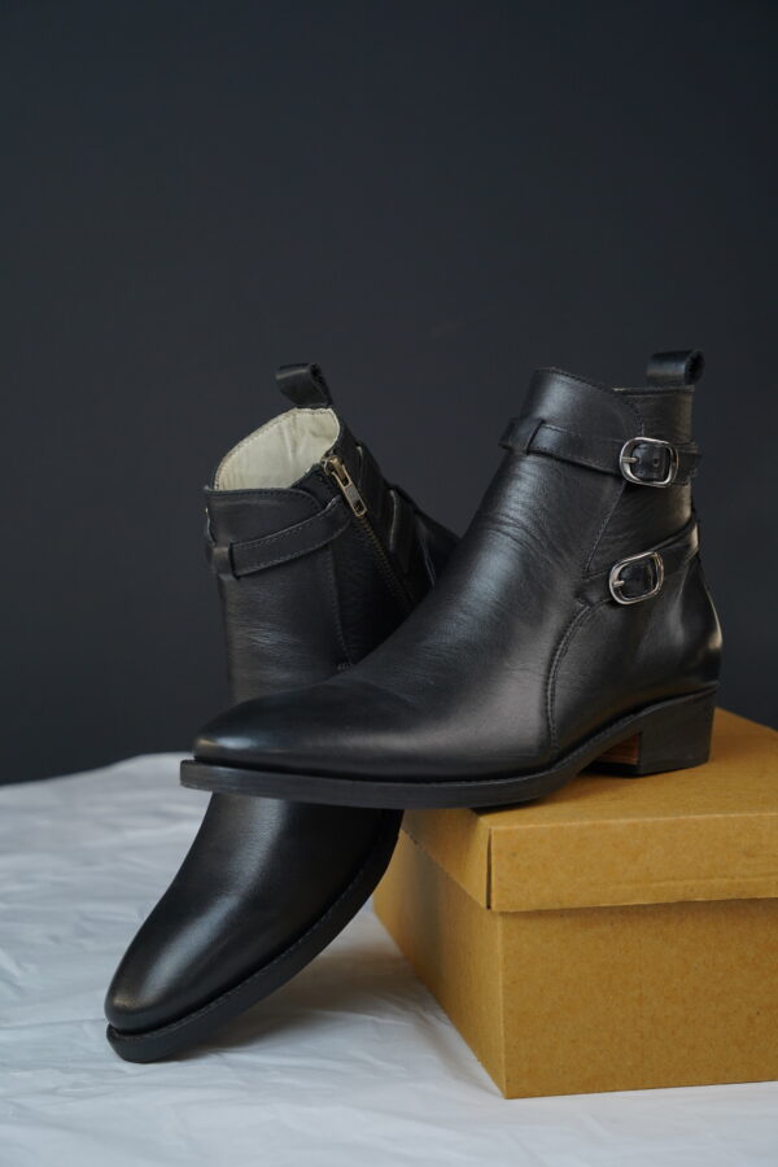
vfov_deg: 32.4
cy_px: 584
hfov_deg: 21.9
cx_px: 389
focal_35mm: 62
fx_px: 2006
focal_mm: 61.9
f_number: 5.6
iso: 500
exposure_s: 1/200
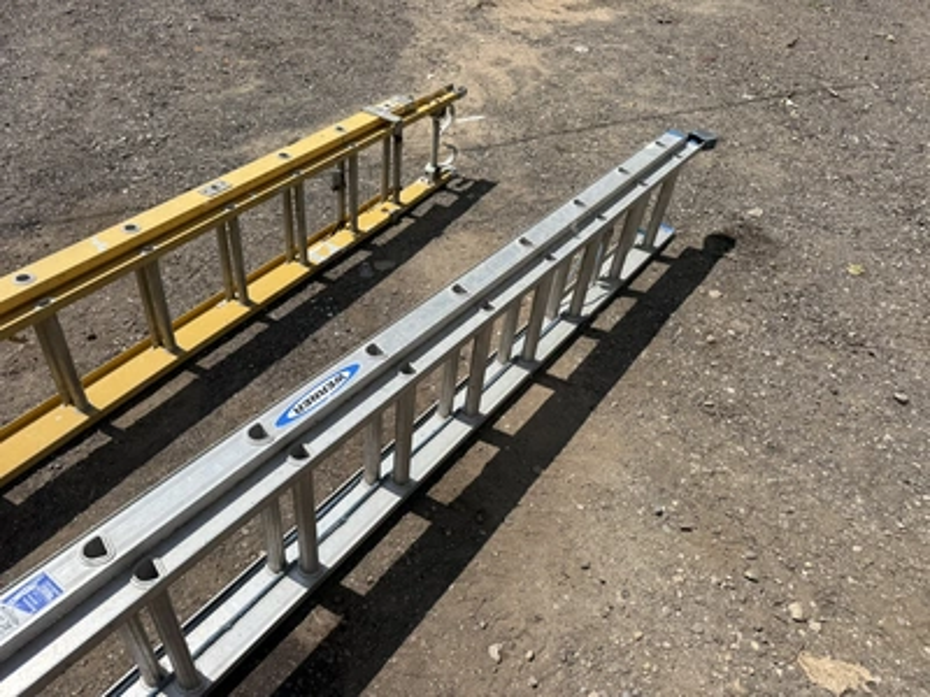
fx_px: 645
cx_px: 465
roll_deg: +2.3
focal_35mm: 24
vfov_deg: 56.8
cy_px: 348
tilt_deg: -37.8
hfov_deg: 71.6
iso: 80
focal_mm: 6.76
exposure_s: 1/8130
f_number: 1.78
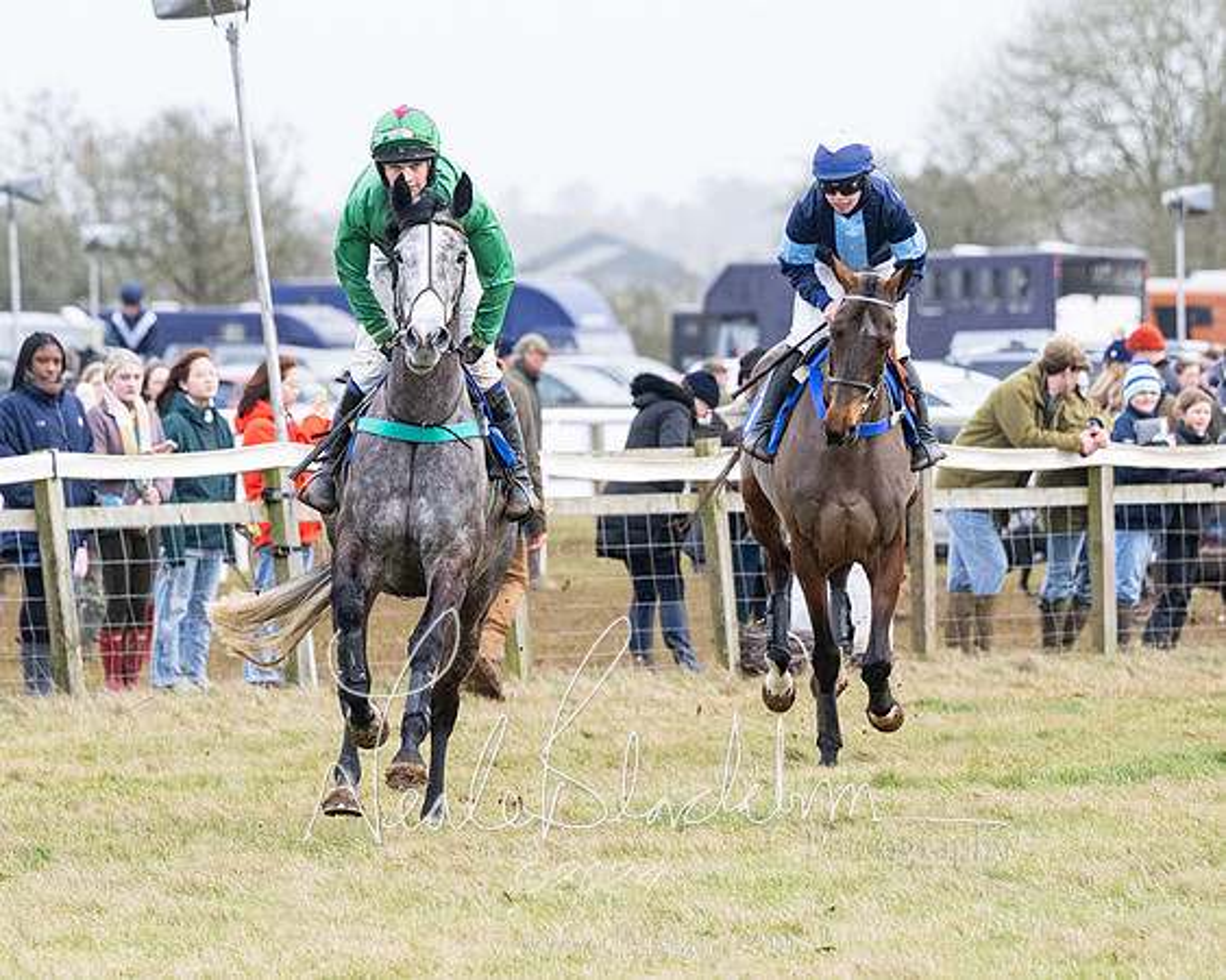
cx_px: 452
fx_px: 12946
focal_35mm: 357
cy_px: 590
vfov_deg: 4.3
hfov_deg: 5.4
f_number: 4
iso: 800
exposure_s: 1/1250
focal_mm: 155
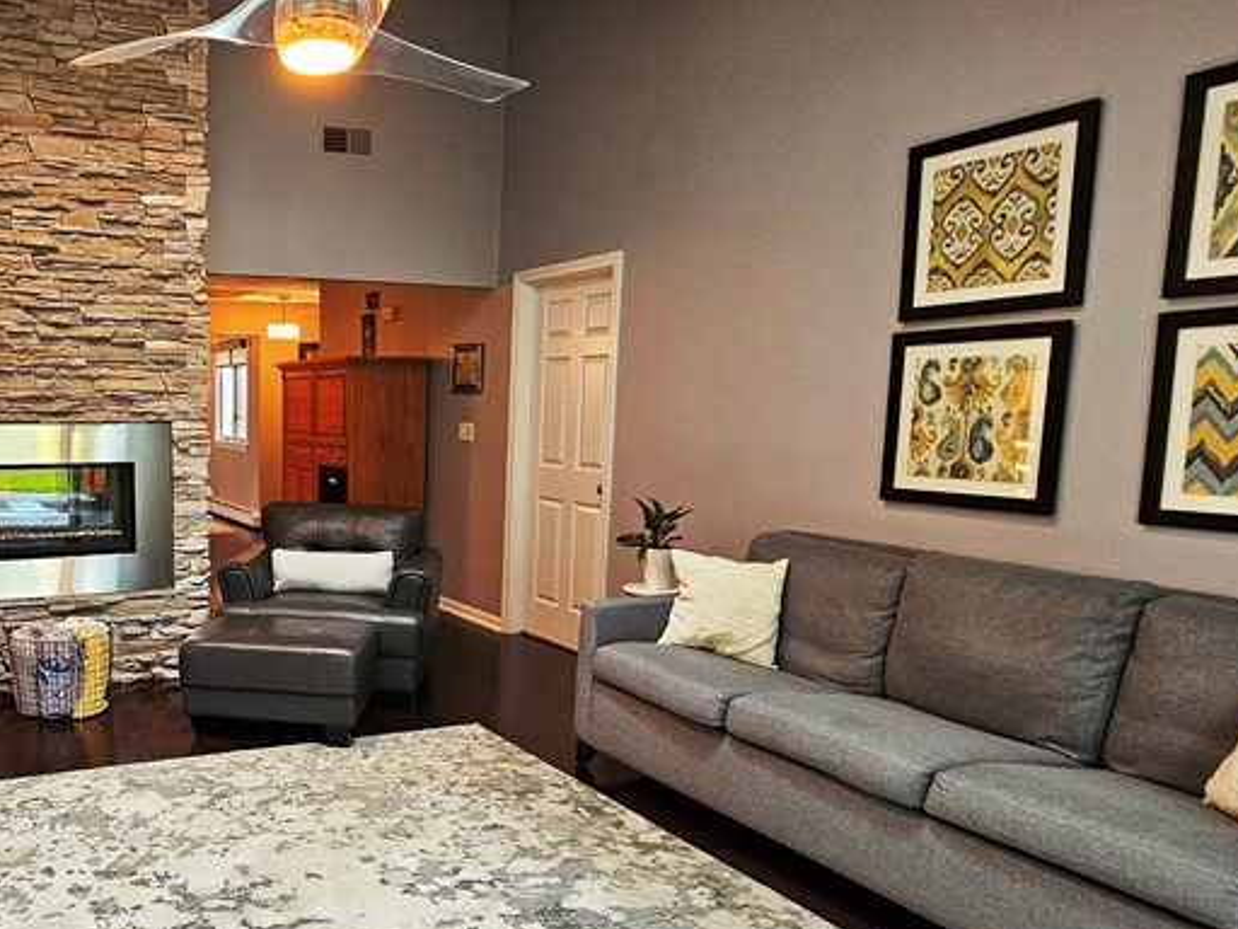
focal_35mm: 26
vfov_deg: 52.5
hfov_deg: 62.3
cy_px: 578
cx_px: 268
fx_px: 930
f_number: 2.2
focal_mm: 2.2
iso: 250
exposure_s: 1/60
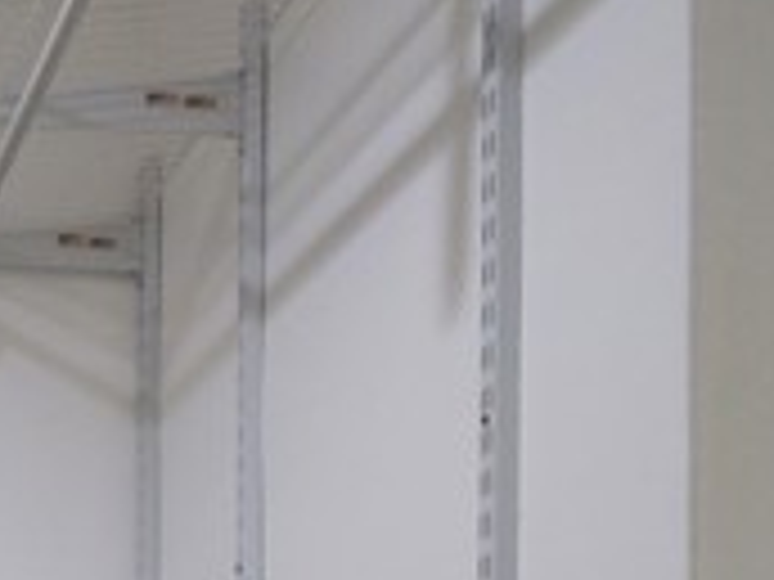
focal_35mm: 67
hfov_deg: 21.3
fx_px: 1498
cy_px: 994
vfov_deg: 18.1
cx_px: -554
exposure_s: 1/50
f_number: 8
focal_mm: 9
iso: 640
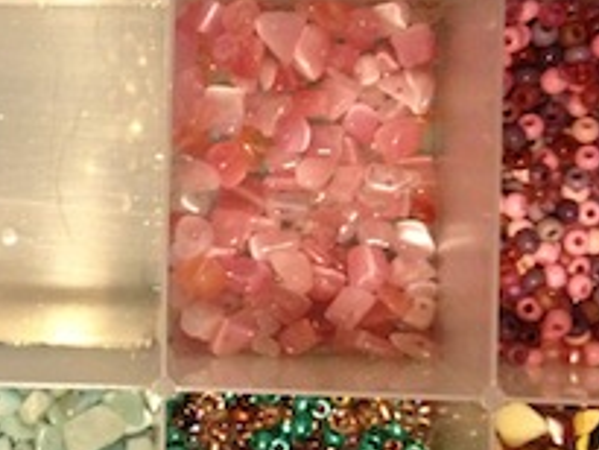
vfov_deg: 15.7
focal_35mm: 94
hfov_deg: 20.3
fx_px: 1628
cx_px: 18
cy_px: 186
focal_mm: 4.28
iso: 320
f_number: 2.4
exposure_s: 1/20
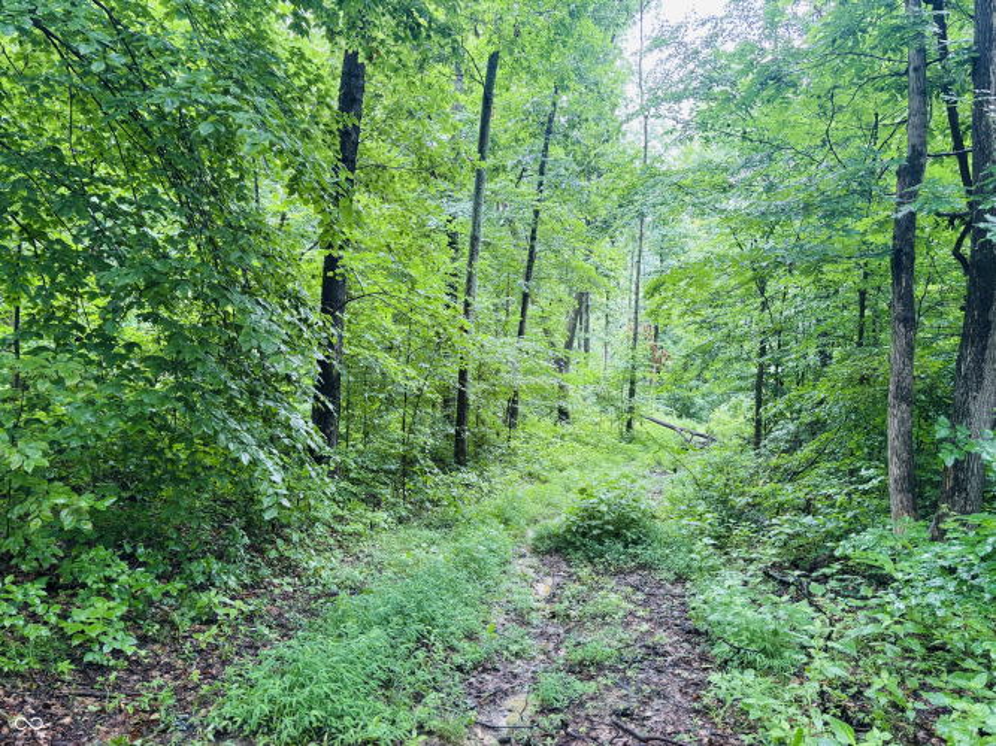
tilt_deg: -2.4
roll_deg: +0.1
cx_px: 498
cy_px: 373
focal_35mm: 26
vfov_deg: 53.0
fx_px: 748
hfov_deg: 67.3
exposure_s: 1/121
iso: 125
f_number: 1.6
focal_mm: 5.96
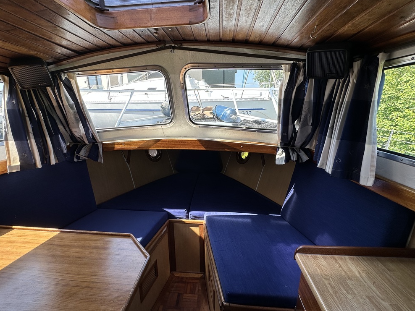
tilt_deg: -15.6
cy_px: 165
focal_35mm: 17
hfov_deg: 90.9
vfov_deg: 74.7
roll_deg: +2.3
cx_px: 196
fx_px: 204
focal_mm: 2.22
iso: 40
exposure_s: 1/295
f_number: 2.2
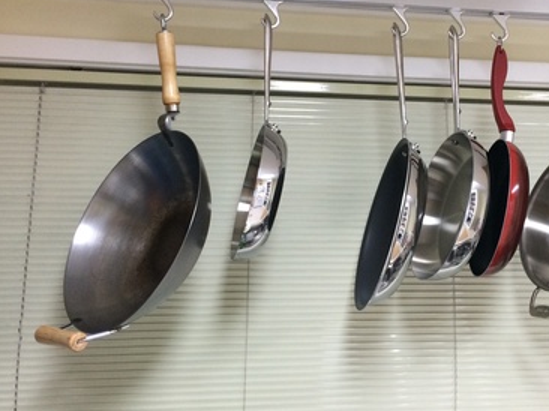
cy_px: 170
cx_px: 345
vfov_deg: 35.0
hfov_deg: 45.4
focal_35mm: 41
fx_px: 650
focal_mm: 4.12
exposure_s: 1/30
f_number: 2.2
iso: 160
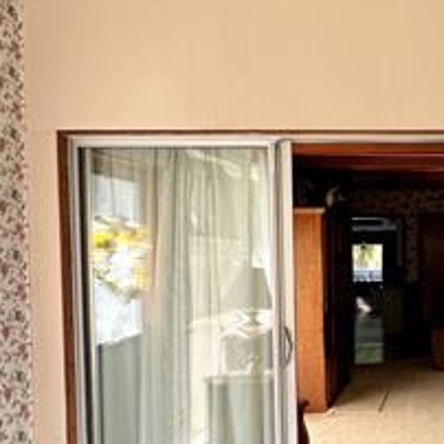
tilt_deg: -2.5
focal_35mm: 47
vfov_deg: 35.9
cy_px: 268
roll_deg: +0.8
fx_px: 682
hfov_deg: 31.1
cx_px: 517
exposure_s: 1/99
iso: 80
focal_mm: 2.22
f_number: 2.2
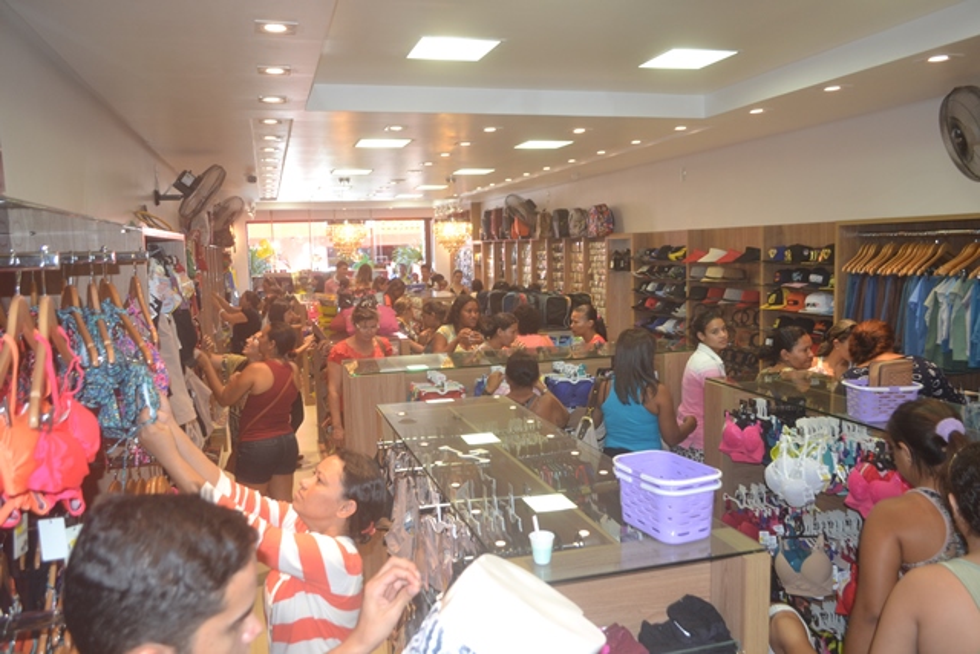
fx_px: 735
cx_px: 490
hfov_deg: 67.4
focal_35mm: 27
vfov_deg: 48.0
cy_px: 327
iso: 400
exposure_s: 1/80
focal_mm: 18
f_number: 4
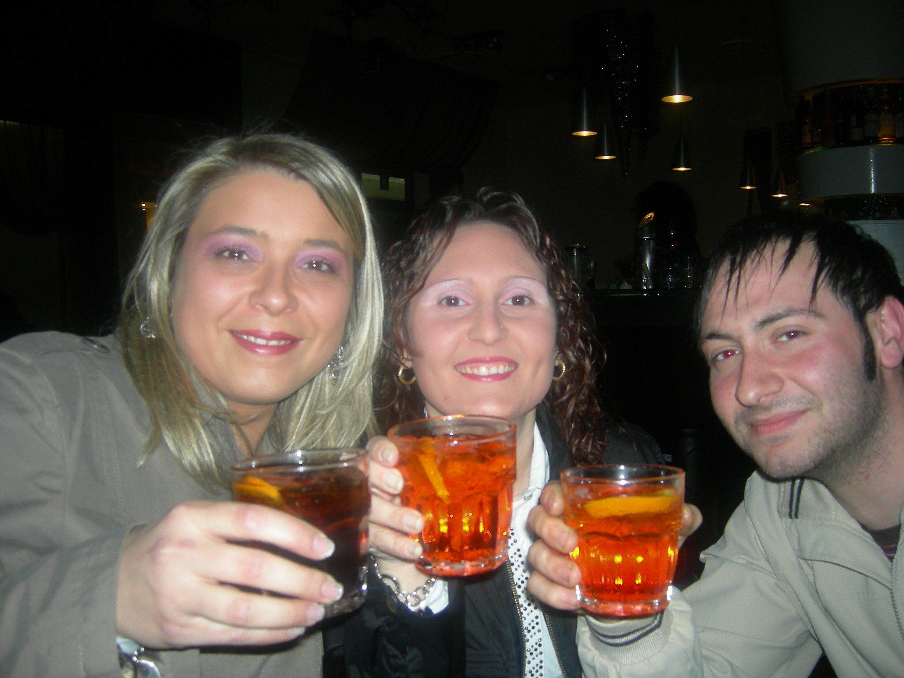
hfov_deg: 51.4
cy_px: 339
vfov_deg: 39.7
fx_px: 940
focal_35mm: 36
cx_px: 452
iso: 64
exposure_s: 1/60.1
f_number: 2.7
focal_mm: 7.5
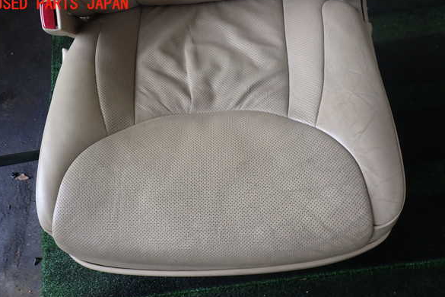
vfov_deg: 41.1
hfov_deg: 58.7
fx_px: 396
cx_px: 218
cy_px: 166
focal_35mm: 32
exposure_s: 1/125
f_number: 2.3
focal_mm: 5.4
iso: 125
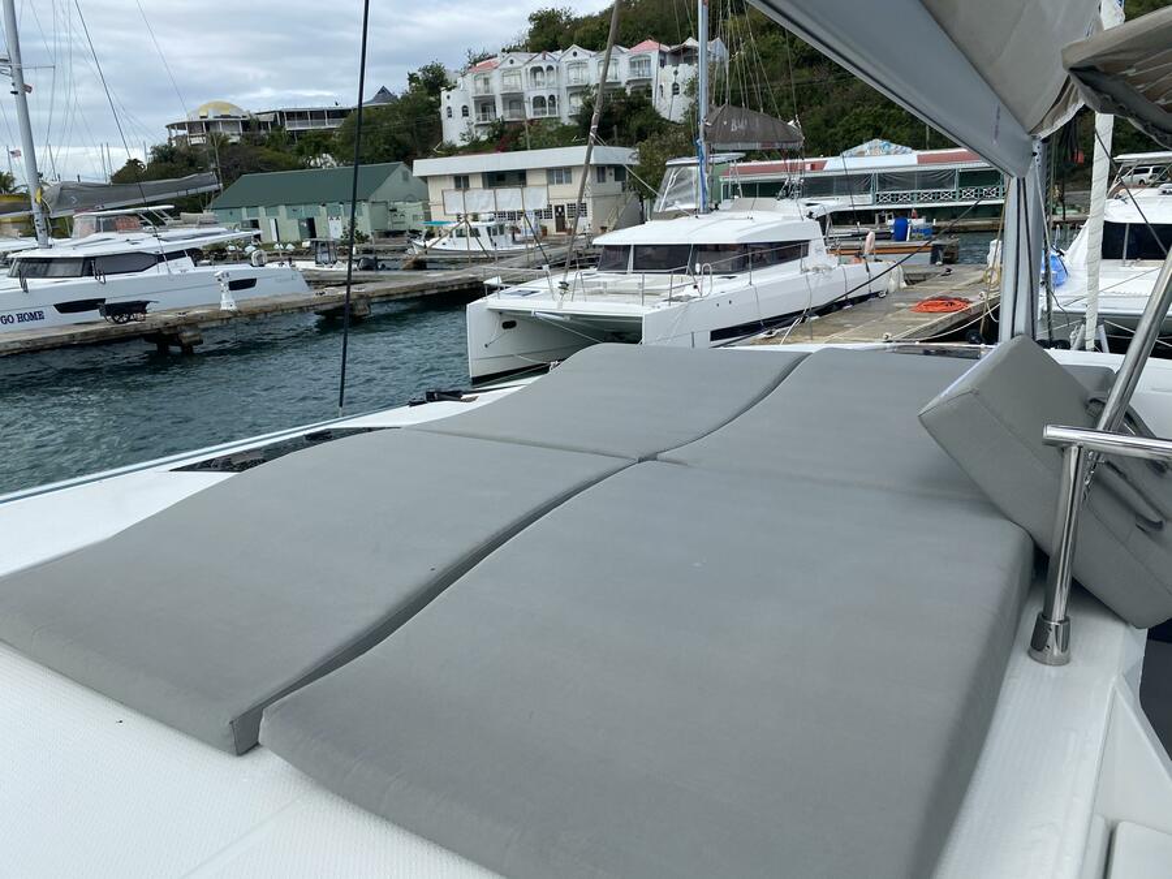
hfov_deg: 67.3
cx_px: 586
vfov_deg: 53.1
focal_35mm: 26
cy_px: 440
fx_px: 880
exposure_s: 1/2028
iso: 32
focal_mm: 4.25
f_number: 1.8
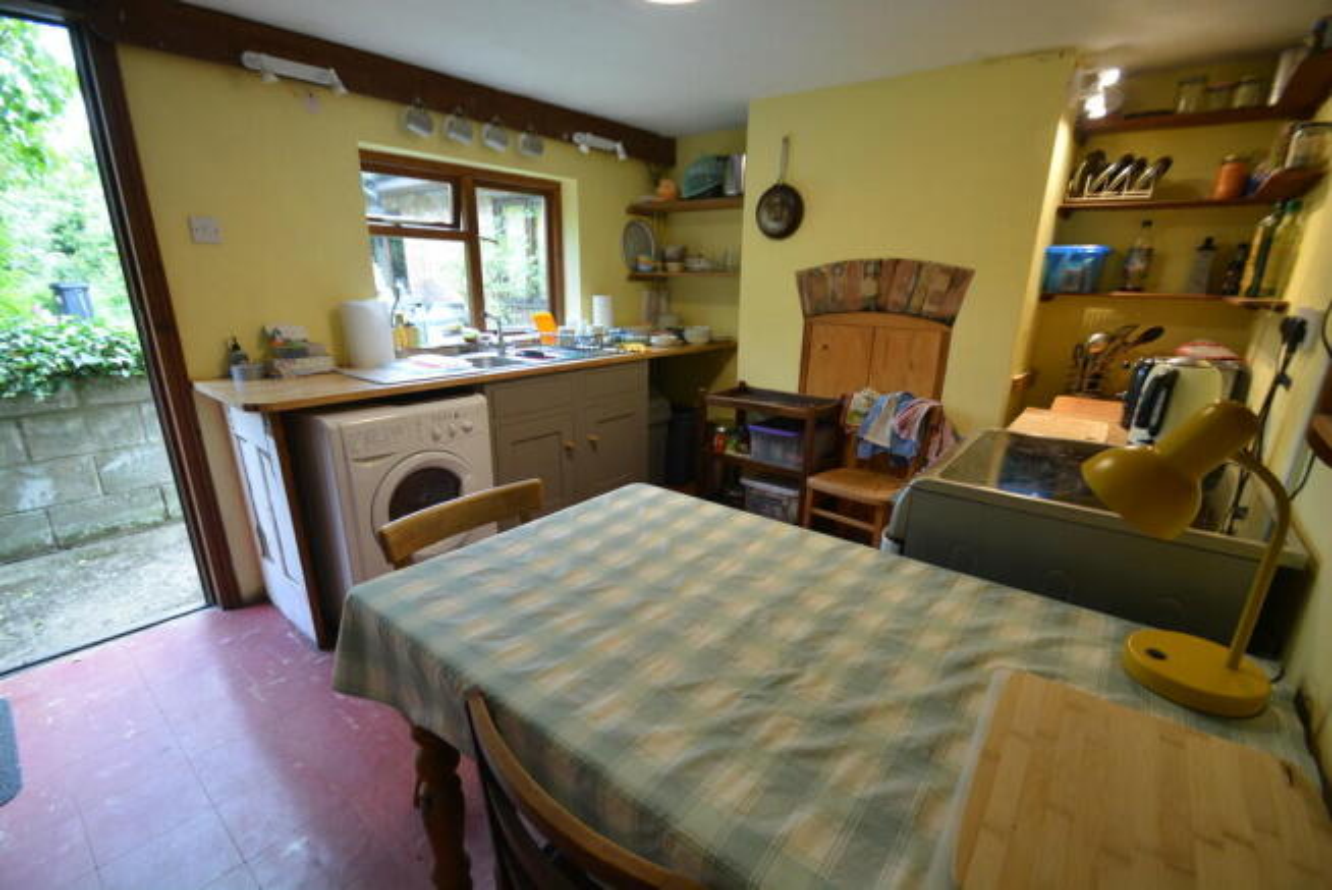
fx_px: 555
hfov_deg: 100.4
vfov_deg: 77.4
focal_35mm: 15
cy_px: 445
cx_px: 666
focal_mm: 10
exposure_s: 1/60
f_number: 4
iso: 500
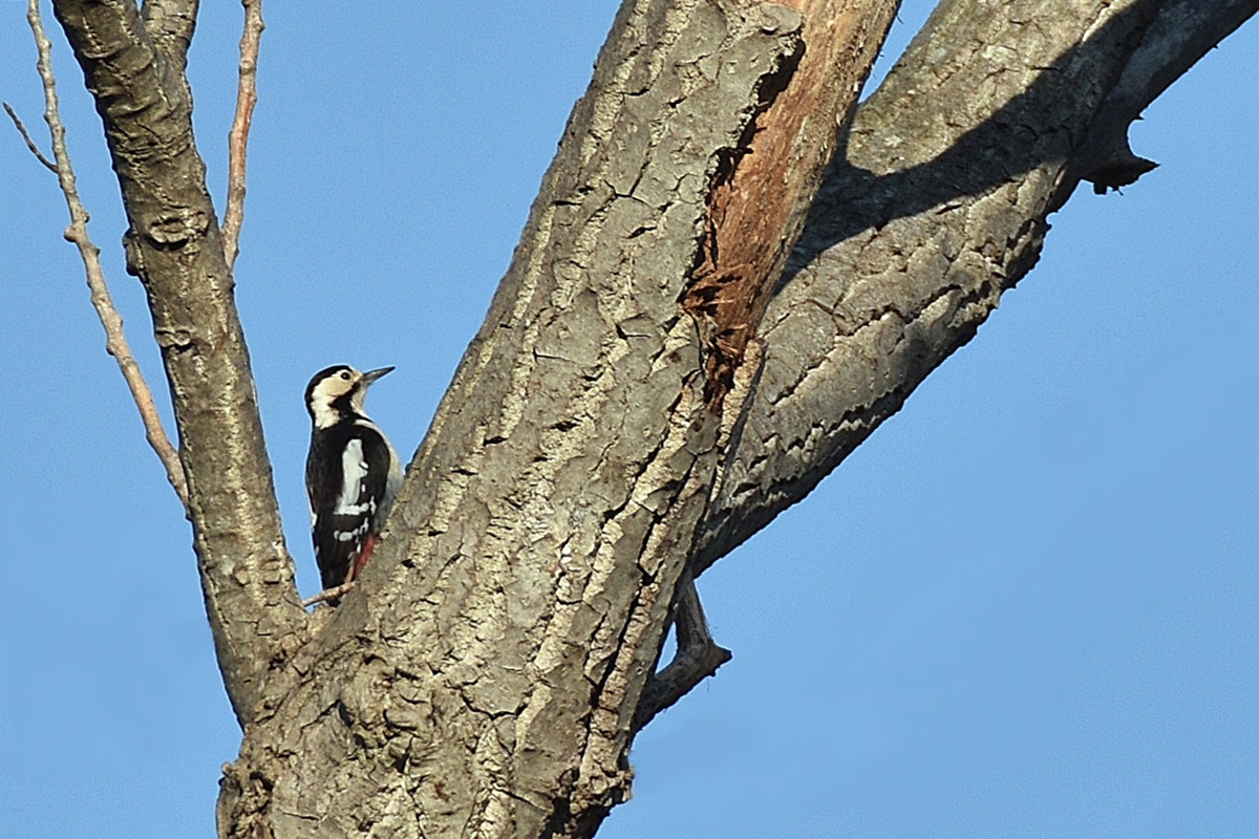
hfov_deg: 4.6
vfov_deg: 3.1
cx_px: 630
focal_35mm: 450
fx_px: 15736
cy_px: 420
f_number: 9
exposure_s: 1/400
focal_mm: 300
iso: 160
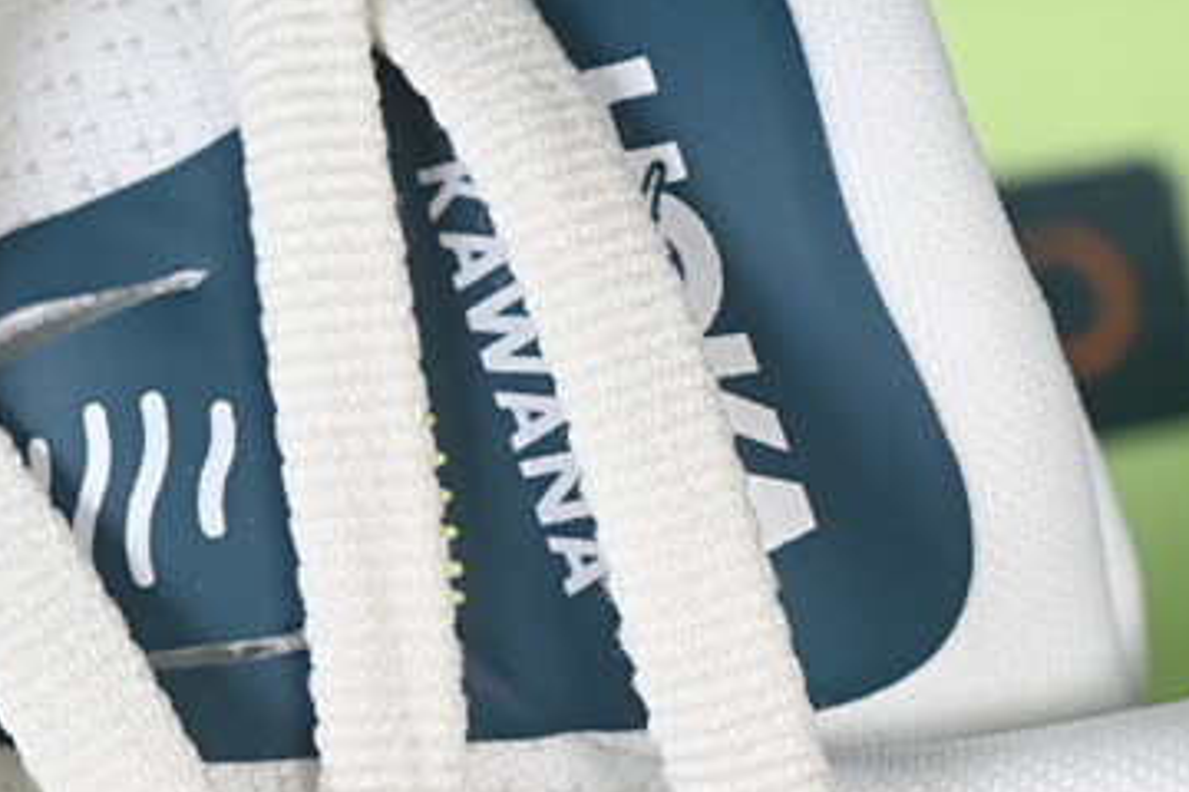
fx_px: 7431
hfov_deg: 9.1
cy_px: 386
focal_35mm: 225
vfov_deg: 6.1
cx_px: 426
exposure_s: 1/80
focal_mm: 50
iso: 160
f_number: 7.1
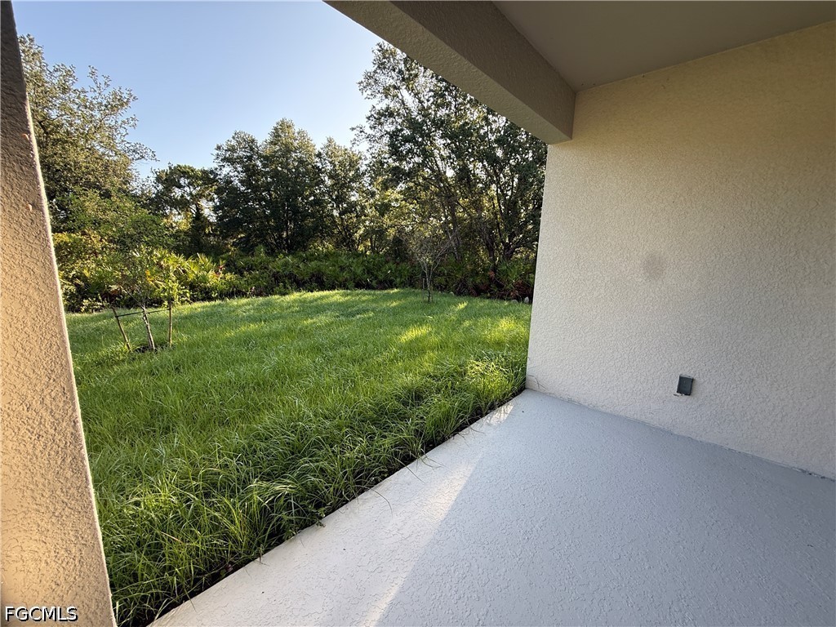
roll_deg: -1.7
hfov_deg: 102.1
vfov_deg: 85.7
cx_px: 418
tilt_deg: -11.7
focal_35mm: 14
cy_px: 314
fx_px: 338
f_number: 2.2
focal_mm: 2.22
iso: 50
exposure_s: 1/173
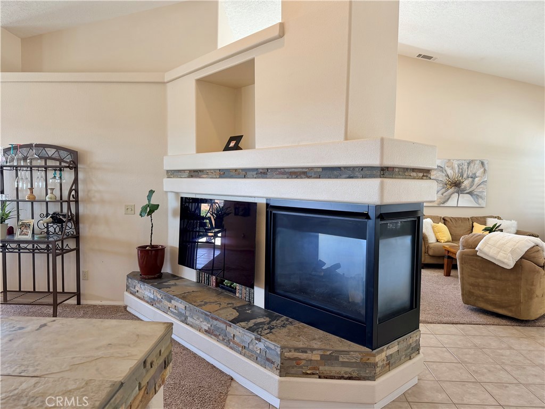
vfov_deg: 56.8
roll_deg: -0.9
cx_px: 272
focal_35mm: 24
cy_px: 204
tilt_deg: -3.4
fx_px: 378
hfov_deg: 71.6
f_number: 1.78
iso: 160
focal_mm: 6.76
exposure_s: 1/120
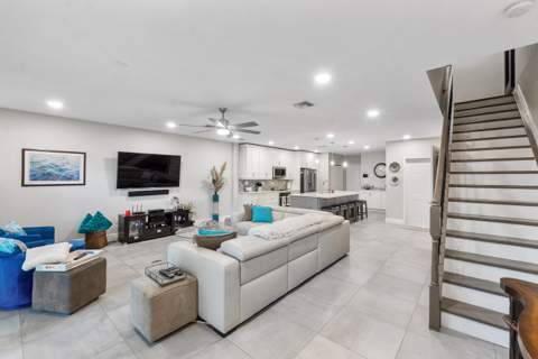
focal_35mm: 15
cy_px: 180
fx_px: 224
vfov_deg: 77.3
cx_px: 269
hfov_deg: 100.4
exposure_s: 1/2.5
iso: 160
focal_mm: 10
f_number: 11
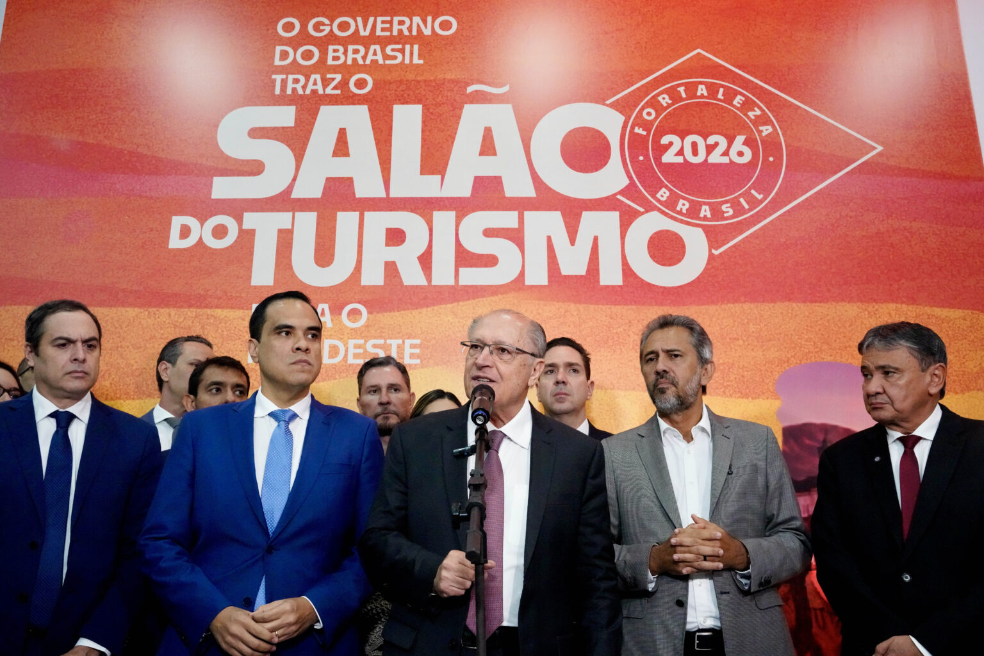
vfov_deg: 41.2
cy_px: 328
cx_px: 492
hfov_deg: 58.9
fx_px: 872
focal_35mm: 32
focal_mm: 31.9
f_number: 9
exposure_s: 1/125
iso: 10000
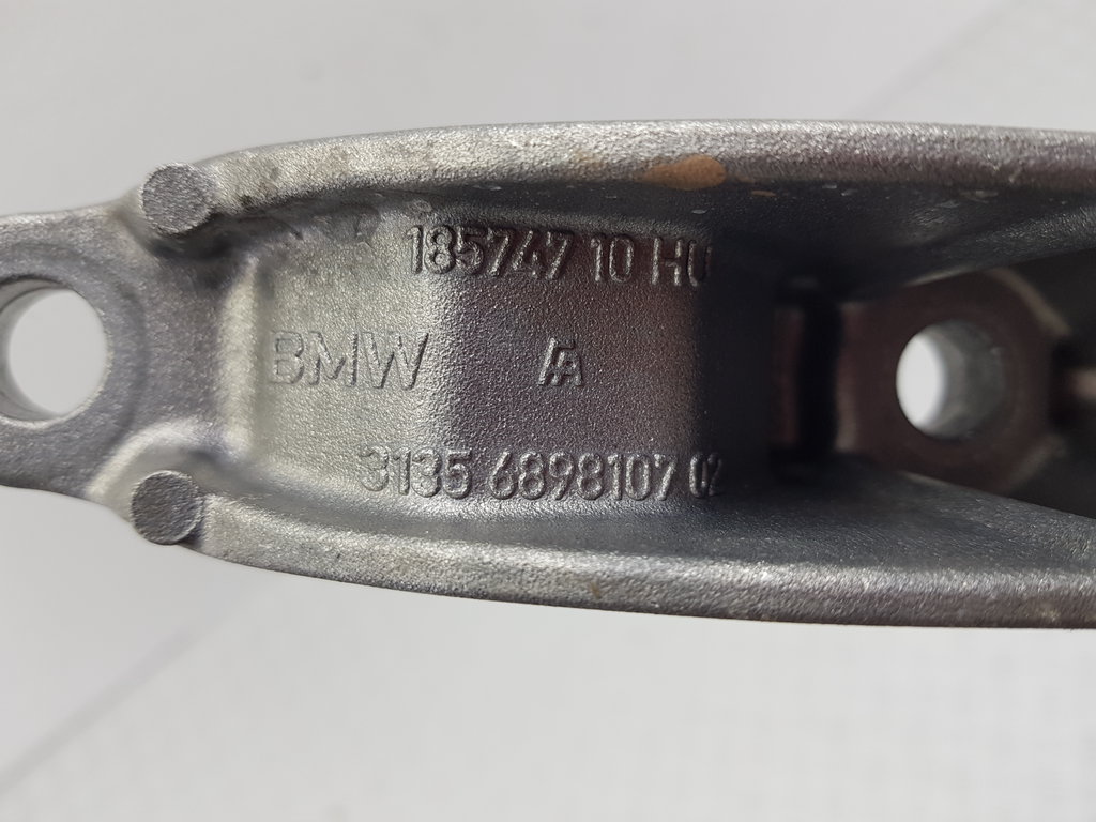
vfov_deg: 53.1
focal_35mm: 26
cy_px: 411
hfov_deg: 67.3
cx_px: 548
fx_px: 823
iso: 64
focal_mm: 4.2
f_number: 1.7
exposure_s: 1/100
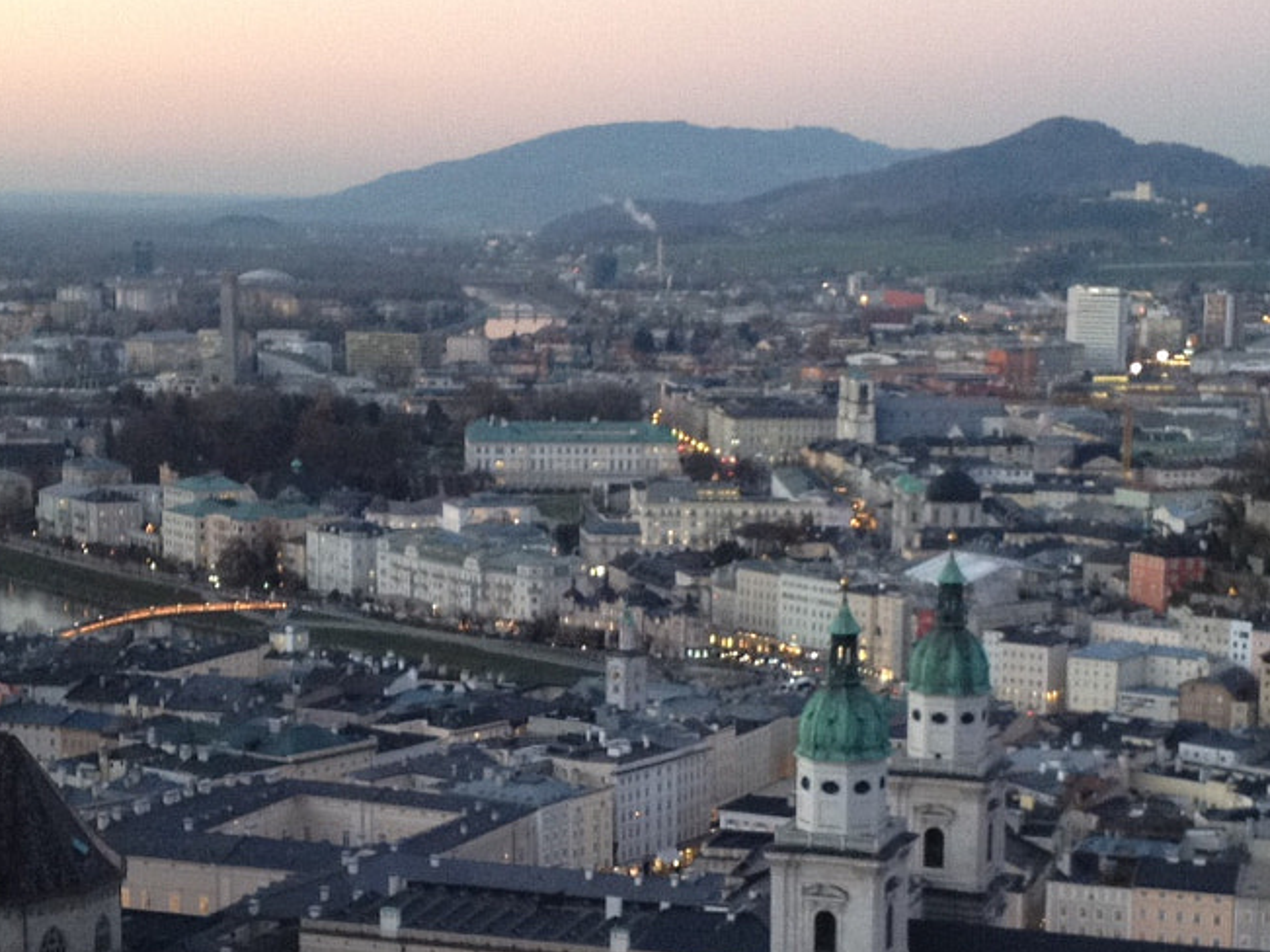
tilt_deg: -13.5
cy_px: 773
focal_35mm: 86
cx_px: 677
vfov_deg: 17.0
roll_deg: +0.8
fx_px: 3155
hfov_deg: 22.8
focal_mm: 4.28
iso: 125
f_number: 2.4
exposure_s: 1/20
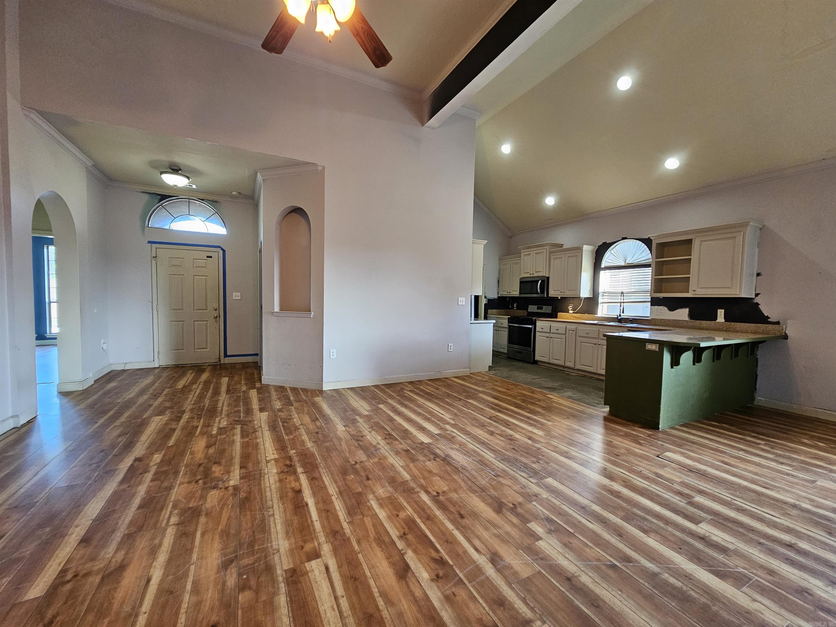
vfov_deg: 89.9
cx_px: 418
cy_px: 314
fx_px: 314
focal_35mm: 13
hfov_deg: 106.2
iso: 250
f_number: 2.2
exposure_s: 1/60
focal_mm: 2.2
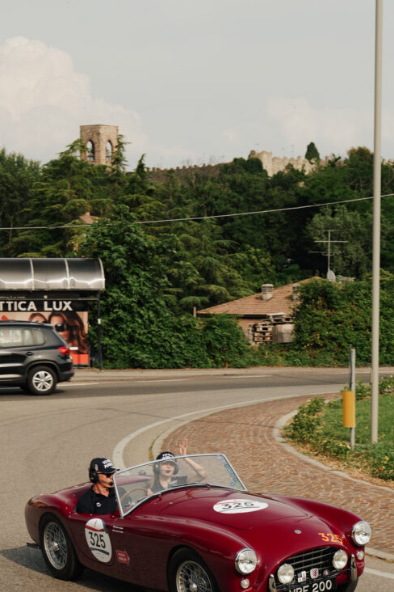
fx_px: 1445
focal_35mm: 88
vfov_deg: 22.6
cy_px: 523
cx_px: 235
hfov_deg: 15.5
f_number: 4
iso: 100
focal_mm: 46
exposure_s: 1/500
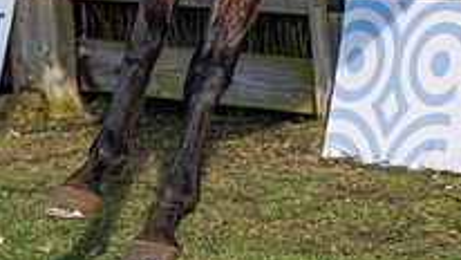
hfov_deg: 7.3
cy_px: -274
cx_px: 336
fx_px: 3619
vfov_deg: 4.1
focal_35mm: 296
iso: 400
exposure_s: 1/5000
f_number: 2.8
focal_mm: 70
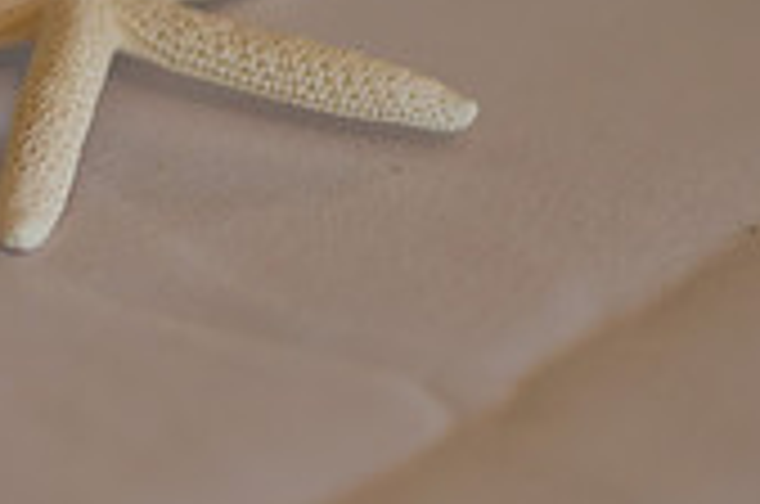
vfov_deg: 7.9
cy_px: 9
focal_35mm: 172
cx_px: 58
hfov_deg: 11.9
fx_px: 3624
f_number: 2
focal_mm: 50
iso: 1600
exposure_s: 1/250
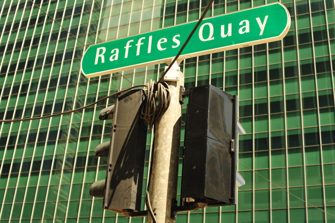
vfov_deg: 26.9
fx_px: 465
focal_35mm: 50
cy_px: 112
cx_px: 168
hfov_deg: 39.6
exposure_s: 1/200
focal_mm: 50
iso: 200
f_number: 7.1
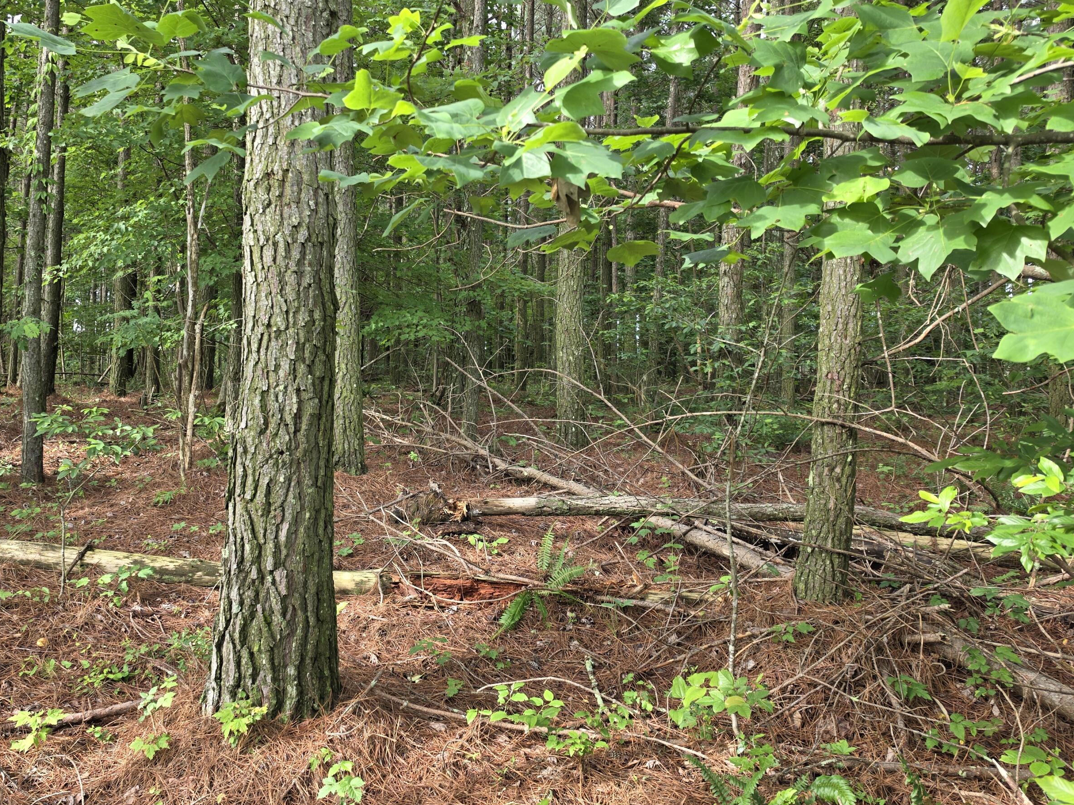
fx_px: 900
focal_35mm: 29
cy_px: 379
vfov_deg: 48.2
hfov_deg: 61.2
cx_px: 440
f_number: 1.4
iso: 32
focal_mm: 6.5
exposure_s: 1/180
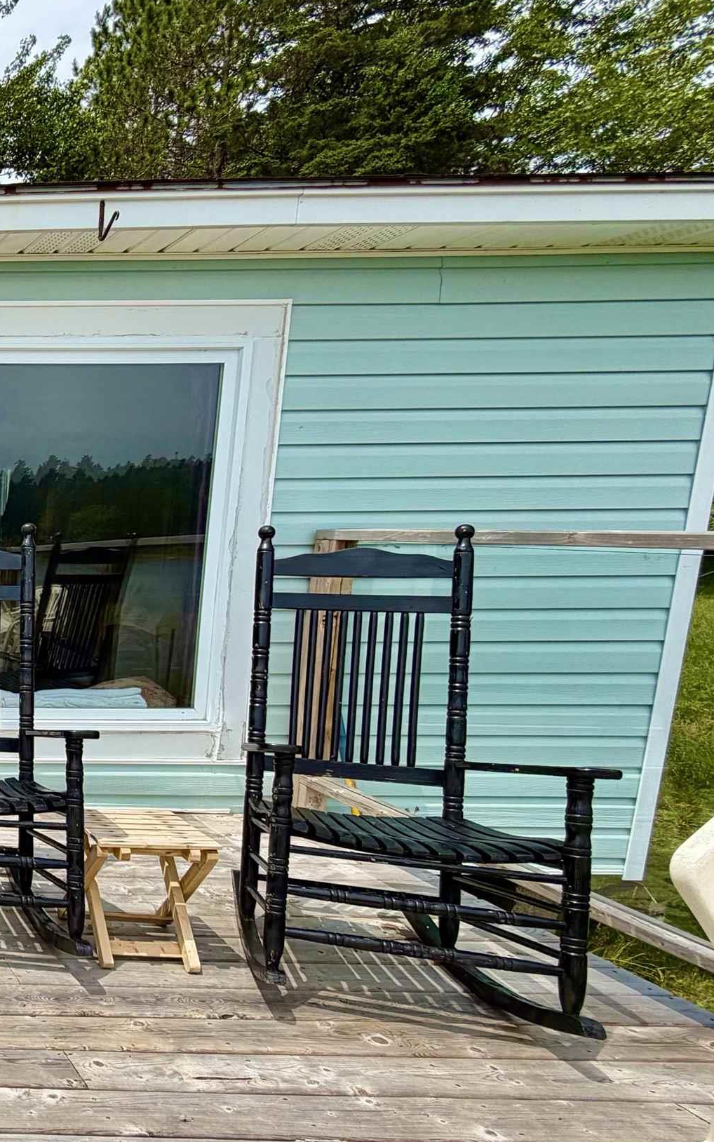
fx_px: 871
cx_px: -323
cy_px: 668
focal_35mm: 28
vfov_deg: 66.0
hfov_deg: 29.6
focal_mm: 2.22
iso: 20
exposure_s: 1/942
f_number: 2.2
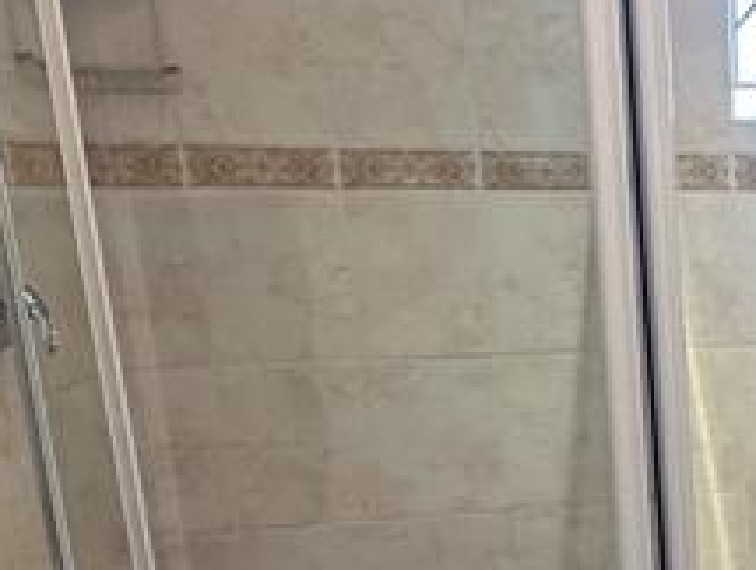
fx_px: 1138
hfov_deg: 29.2
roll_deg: +0.6
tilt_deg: -12.4
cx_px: 999
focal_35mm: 52
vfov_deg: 27.6
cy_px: 450
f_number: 2.2
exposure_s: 1/50
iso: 500
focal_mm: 2.22
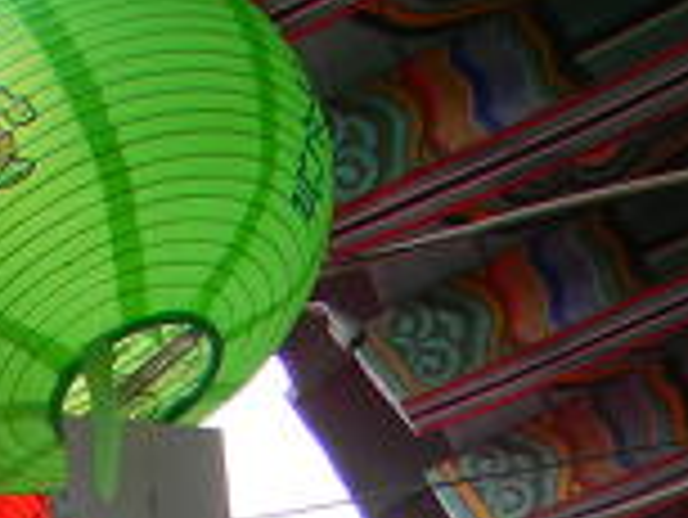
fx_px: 2546
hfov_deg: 12.8
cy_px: 1088
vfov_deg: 10.5
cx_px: -818
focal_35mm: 128
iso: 80
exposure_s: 1/240
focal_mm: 5
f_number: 3.5
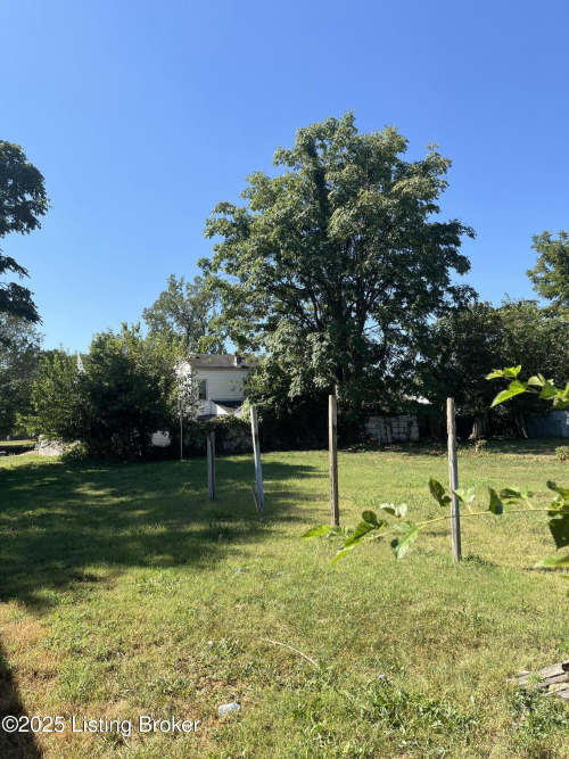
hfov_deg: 53.0
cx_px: 284
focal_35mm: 26
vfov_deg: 67.3
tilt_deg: +3.7
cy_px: 380
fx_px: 570
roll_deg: +2.8
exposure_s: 1/1957
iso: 50
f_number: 1.6
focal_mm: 5.1
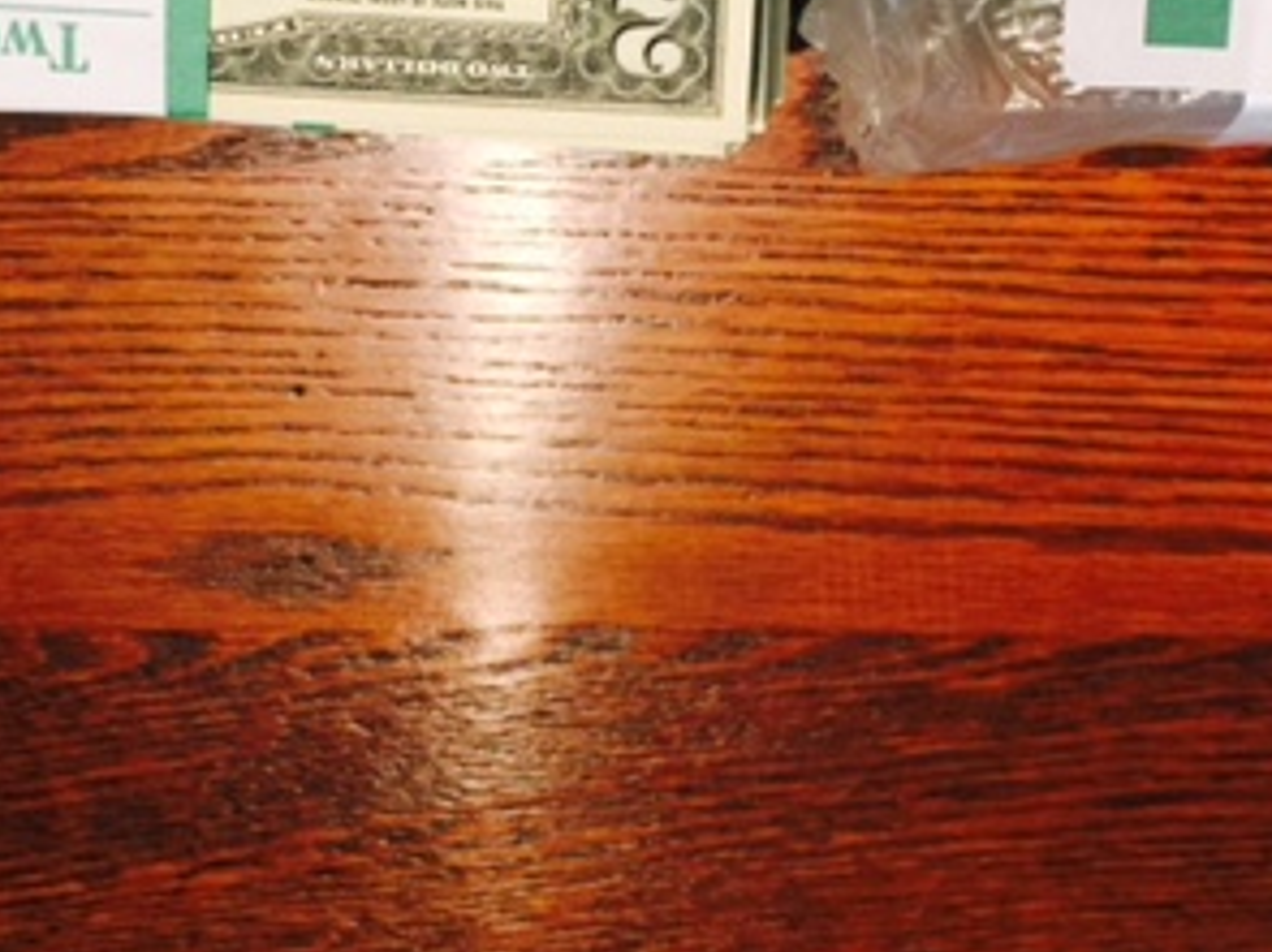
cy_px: 60
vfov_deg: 22.6
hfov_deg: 30.7
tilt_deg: -82.2
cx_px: 724
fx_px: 2314
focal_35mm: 63
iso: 50
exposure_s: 1/30
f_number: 2.2
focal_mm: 4.15
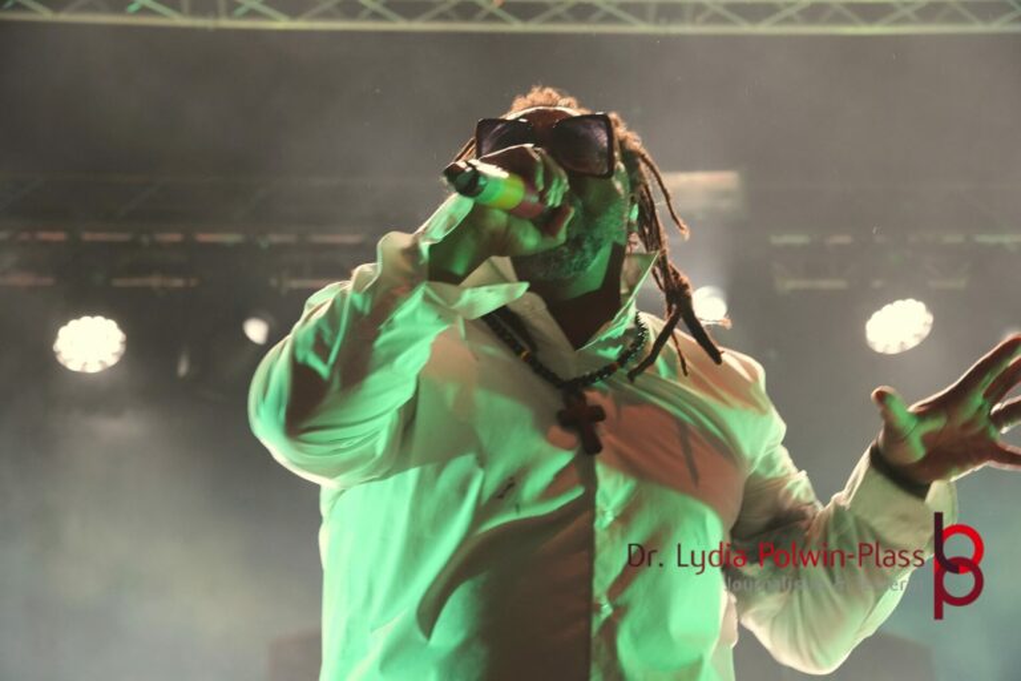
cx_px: 510
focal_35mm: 80
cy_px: 340
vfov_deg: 17.2
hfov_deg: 25.5
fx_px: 2255
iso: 4000
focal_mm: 53
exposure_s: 1/160
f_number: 4.5
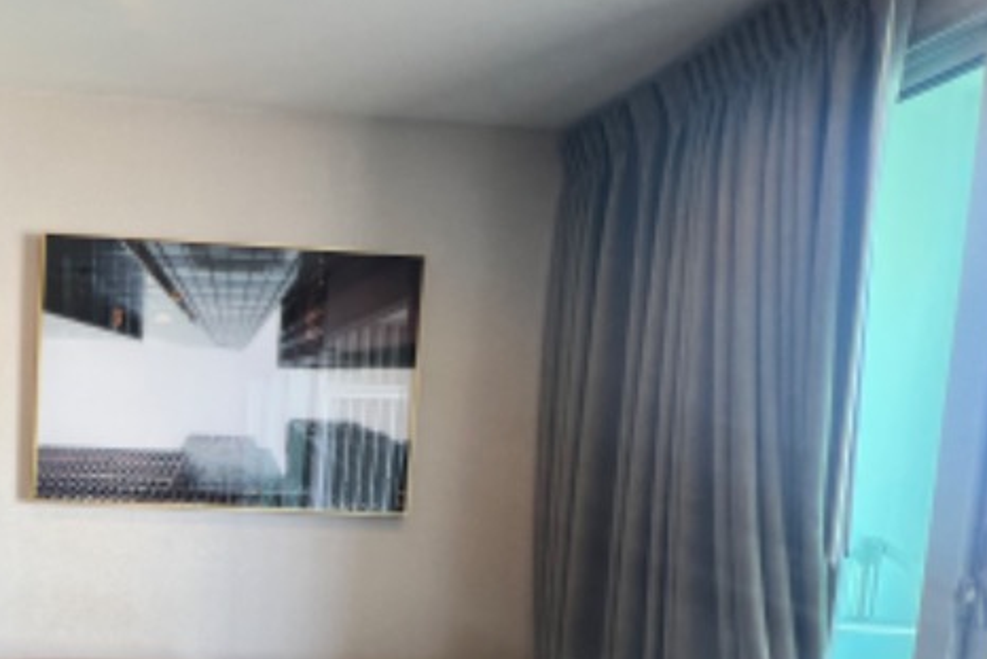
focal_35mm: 29
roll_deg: -0.9
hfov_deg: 49.6
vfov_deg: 40.9
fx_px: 795
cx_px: -34
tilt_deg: -4.0
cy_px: 612
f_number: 1.8
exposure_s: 1/100
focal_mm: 1.57
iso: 80
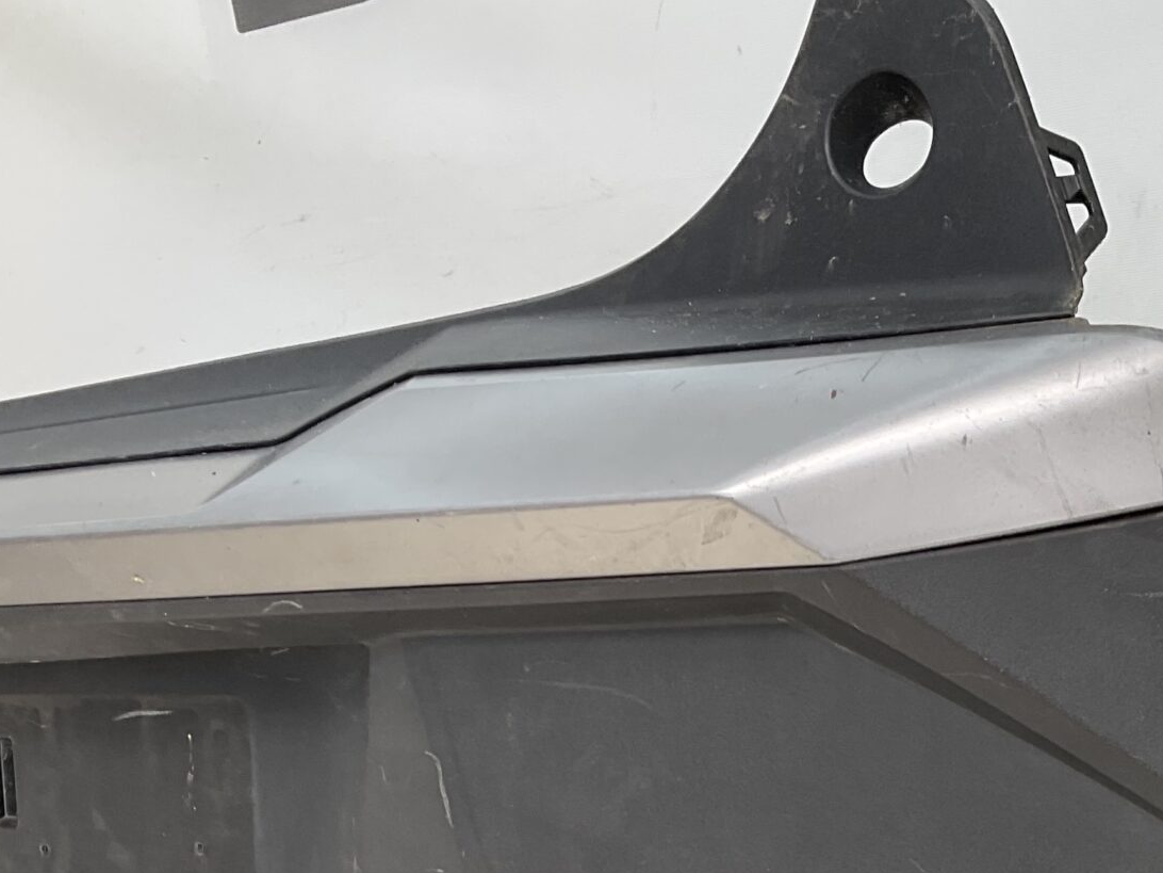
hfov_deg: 27.7
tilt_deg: -16.5
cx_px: 999
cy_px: 920
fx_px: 2285
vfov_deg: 20.7
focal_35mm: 68
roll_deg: +6.6
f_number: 1.8
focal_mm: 3
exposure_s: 1/121
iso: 16
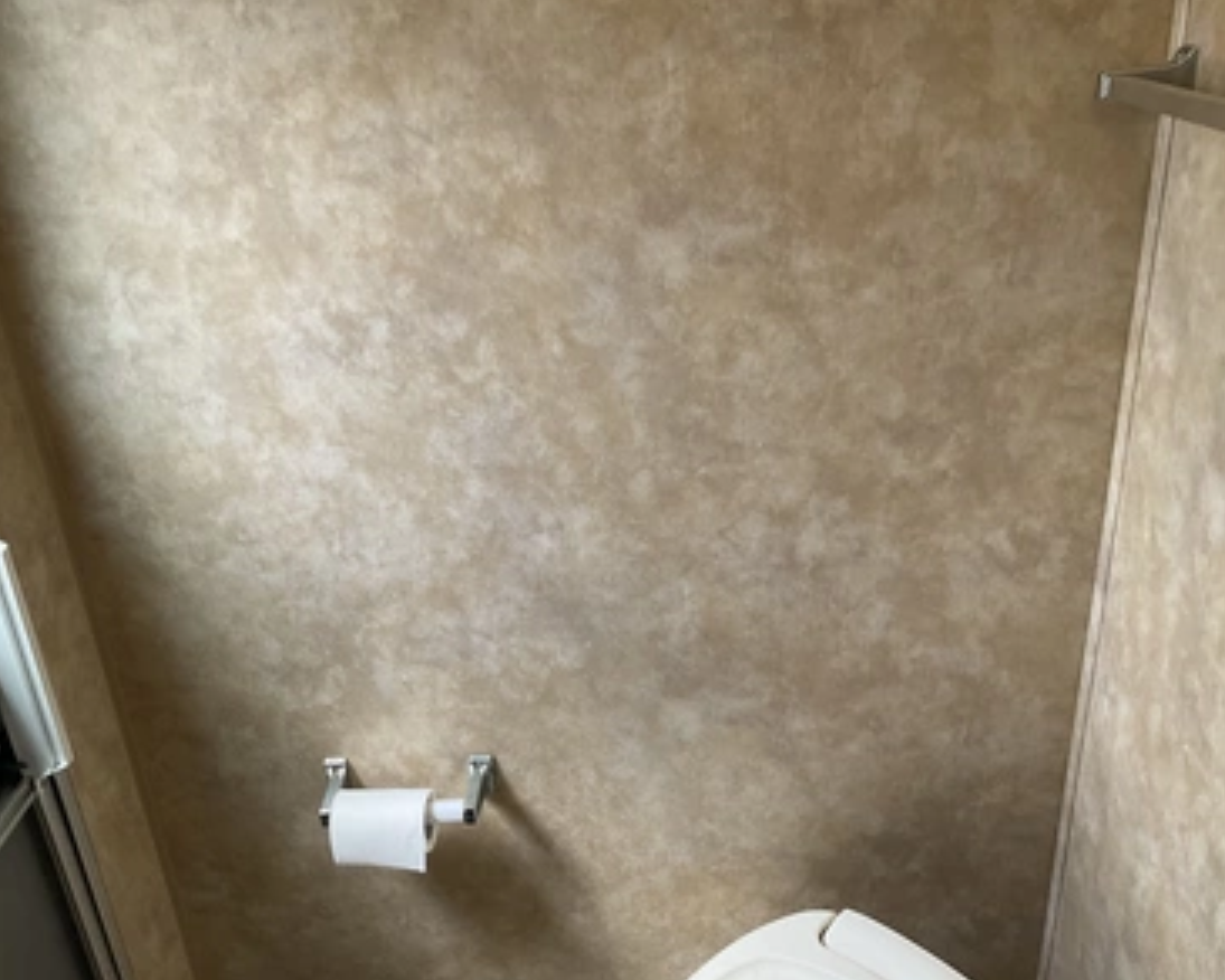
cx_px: 607
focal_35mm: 31
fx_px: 1124
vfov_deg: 47.1
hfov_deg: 57.2
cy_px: 493
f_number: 1.8
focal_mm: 3
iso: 40
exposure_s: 1/122
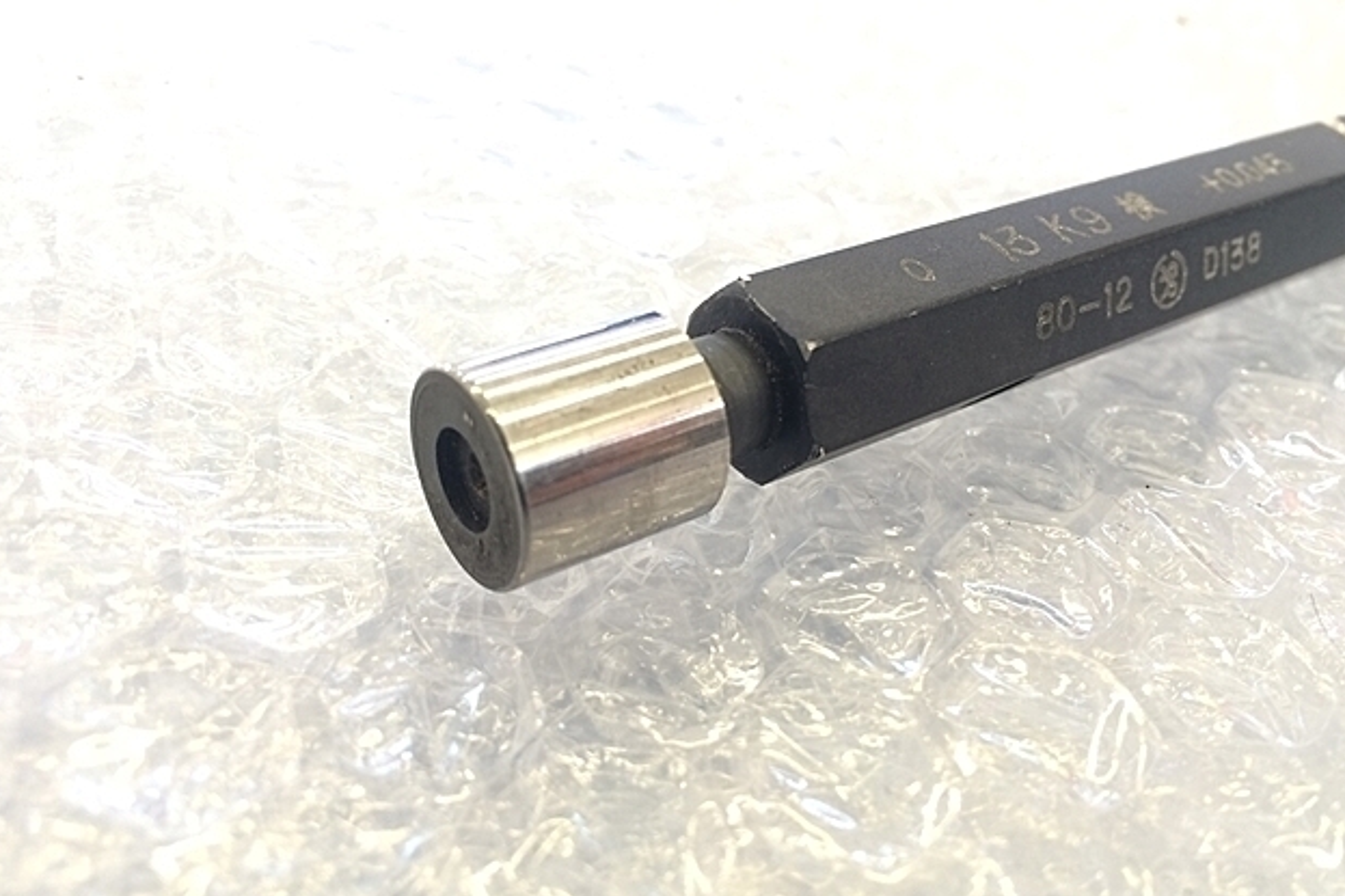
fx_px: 1158
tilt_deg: -37.6
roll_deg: -8.5
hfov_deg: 60.3
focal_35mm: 31
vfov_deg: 42.3
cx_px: 676
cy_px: 430
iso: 64
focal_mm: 4.15
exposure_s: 1/30
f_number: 2.2
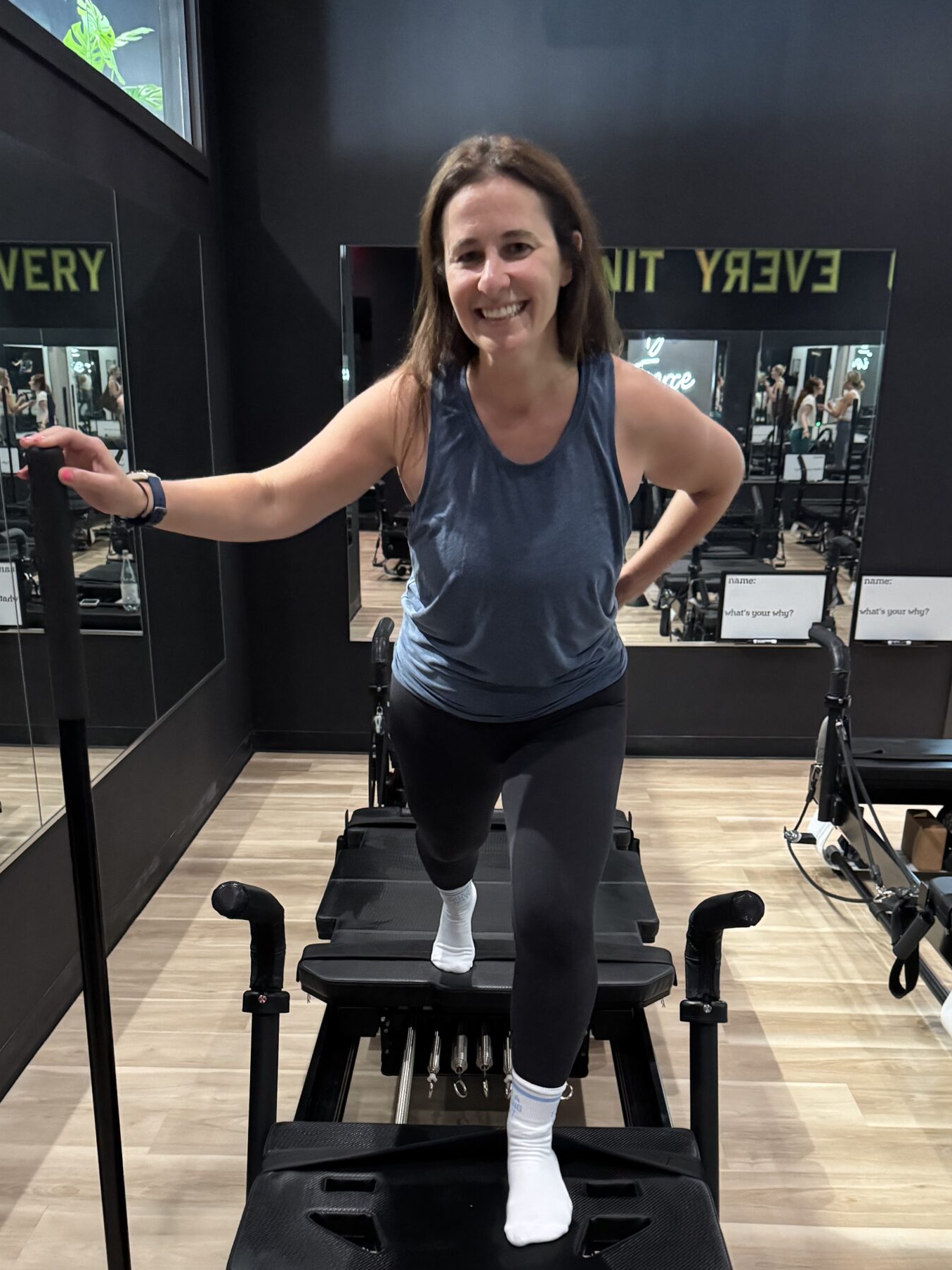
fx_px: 1247
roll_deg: -0.1
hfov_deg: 41.8
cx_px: 474
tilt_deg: -20.8
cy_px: 879
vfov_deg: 52.6
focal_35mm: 34
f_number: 1.78
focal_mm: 6.76
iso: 1000
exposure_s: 1/30
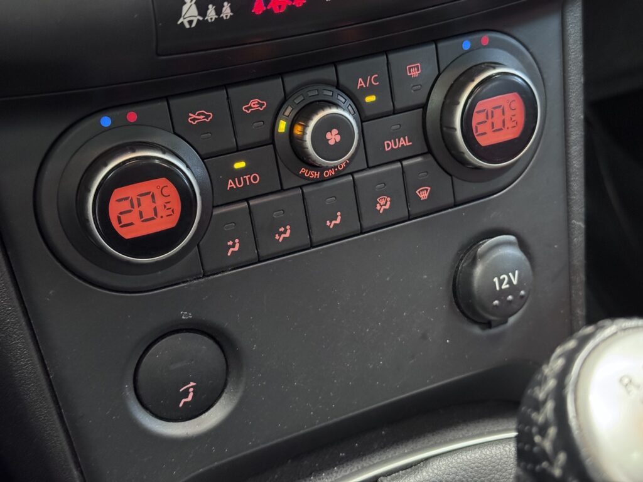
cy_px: 241
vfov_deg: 30.3
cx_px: 322
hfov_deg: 39.7
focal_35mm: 48
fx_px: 892
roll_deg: -3.5
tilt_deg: -41.4
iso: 800
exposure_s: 1/27
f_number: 1.78
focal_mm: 6.76
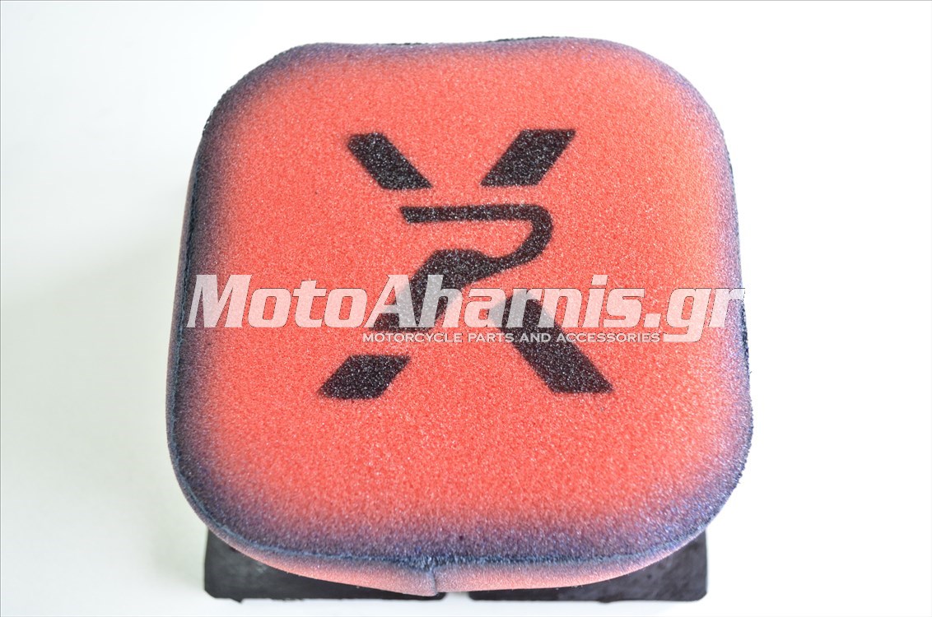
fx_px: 930
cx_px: 466
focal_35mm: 36
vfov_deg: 36.7
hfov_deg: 53.2
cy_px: 308
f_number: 4.5
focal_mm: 24
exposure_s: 1/125
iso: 1600
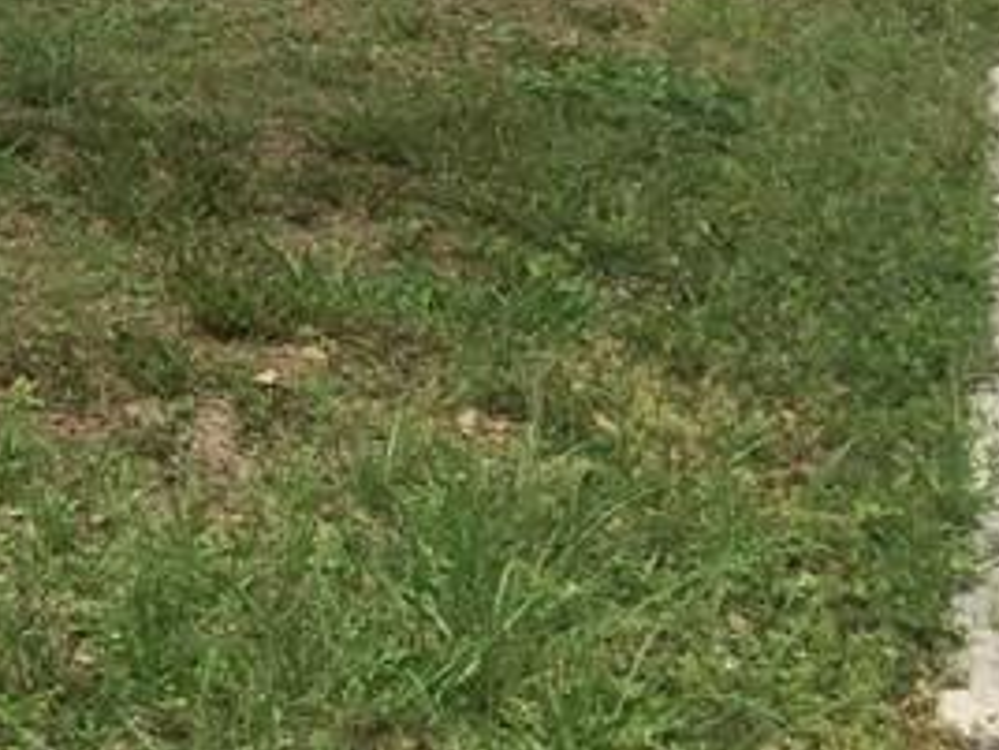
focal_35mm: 111
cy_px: -381
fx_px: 3203
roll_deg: -0.4
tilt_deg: +1.2
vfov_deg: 12.7
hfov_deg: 16.0
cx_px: -582
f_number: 2.2
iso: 32
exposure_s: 1/1412
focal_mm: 4.15
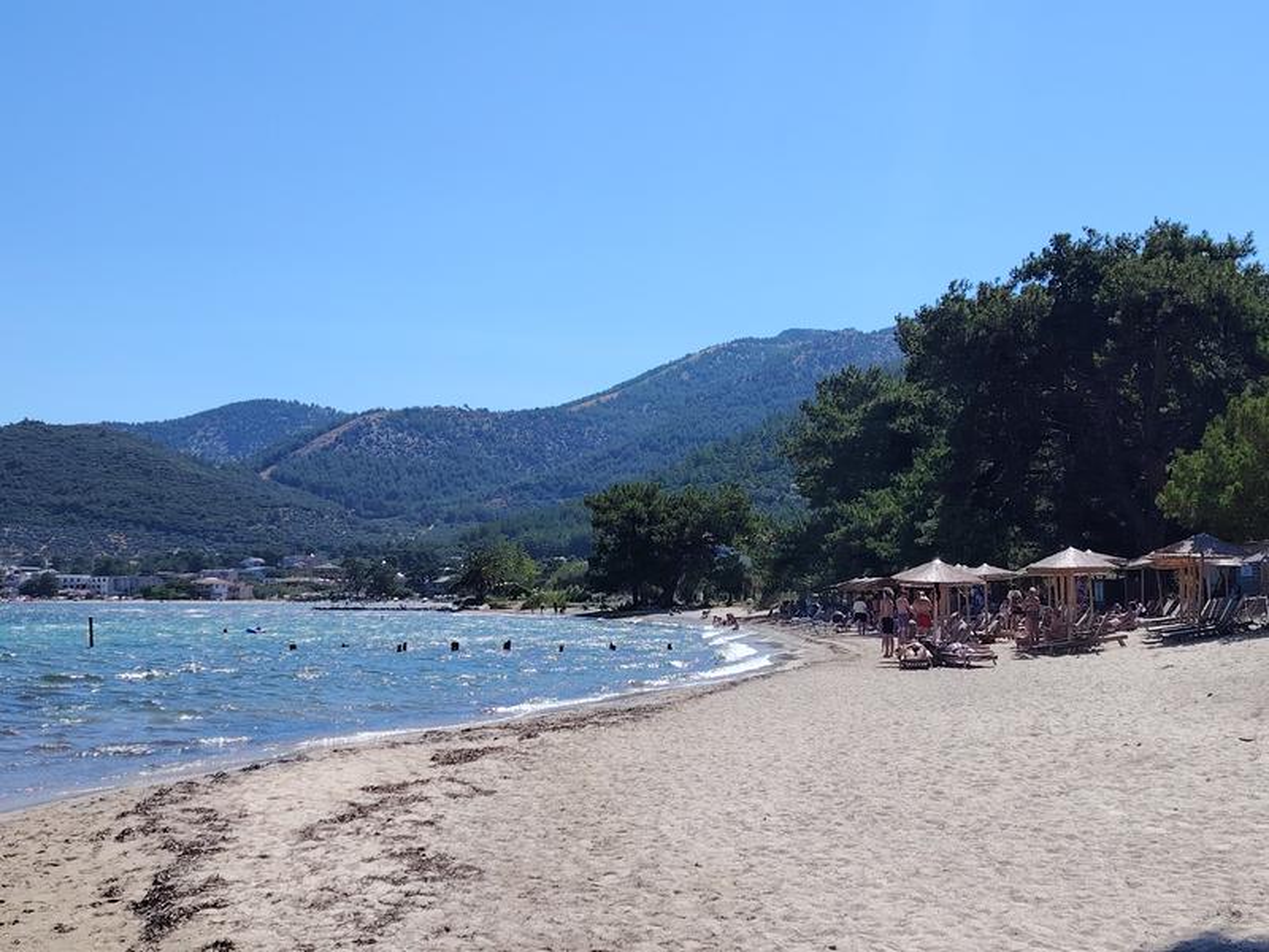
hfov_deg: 40.4
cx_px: 634
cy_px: 476
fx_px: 1723
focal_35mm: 47
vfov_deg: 30.9
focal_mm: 5.25
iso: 100
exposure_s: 1/1208
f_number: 1.75
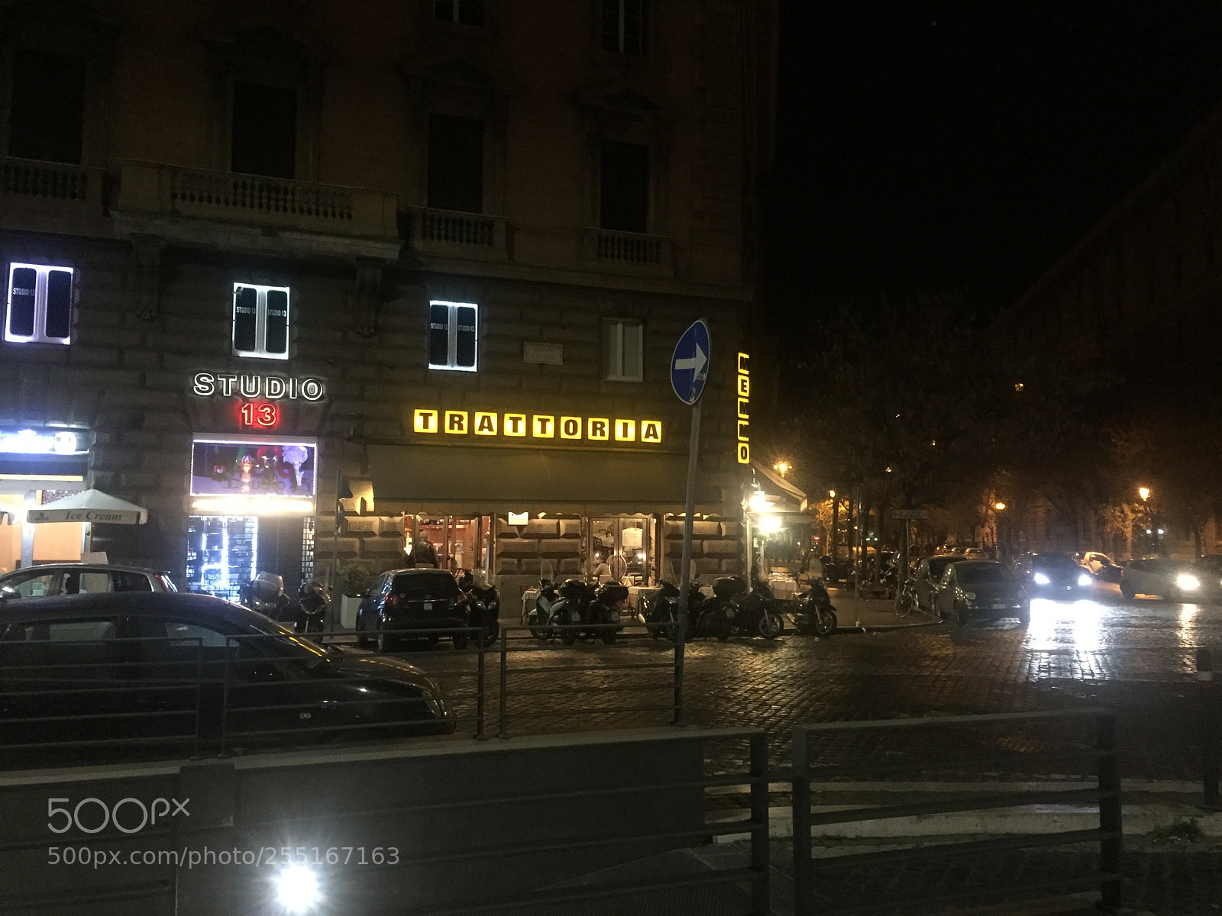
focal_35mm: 29
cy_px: 458
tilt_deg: +5.1
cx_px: 611
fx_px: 1024
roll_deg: -0.4
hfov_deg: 61.7
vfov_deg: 48.2
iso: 320
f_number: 2.2
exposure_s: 1/17
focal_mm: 4.15
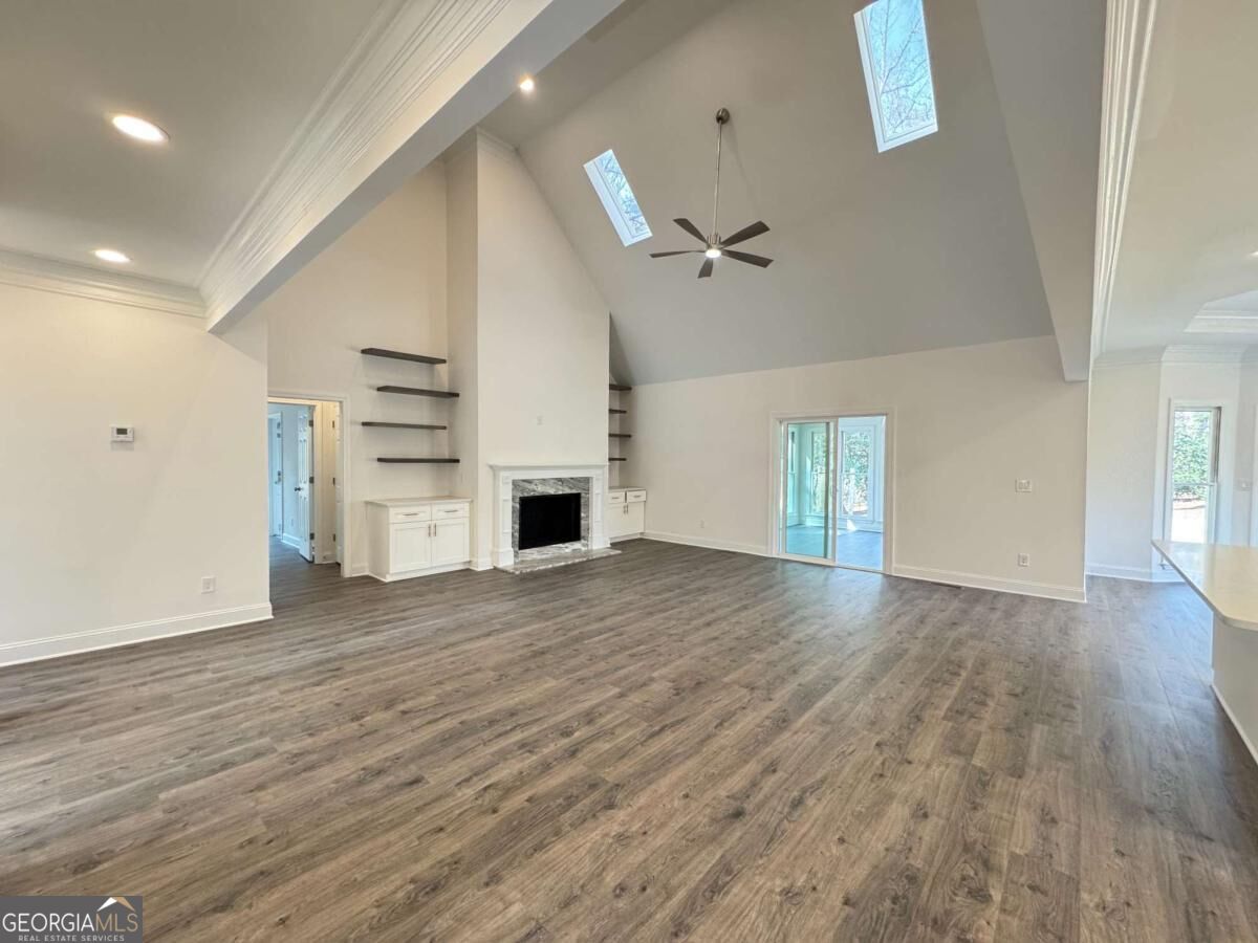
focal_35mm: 14
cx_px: 629
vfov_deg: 85.7
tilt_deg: -2.4
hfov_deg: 102.1
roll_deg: -0.8
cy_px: 472
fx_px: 509
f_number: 2.2
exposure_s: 1/120
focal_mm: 2.22
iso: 250
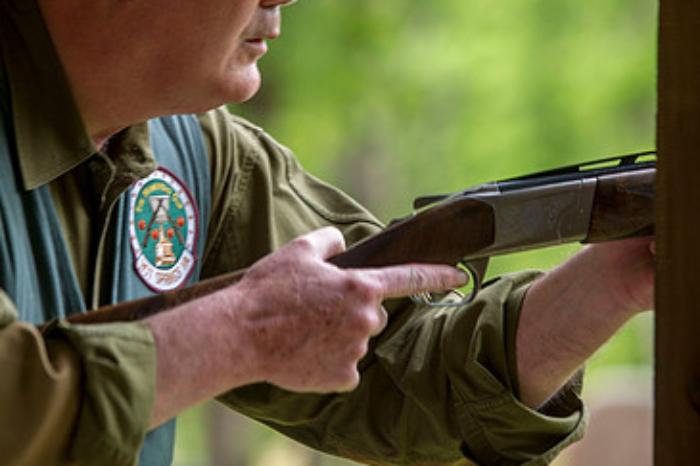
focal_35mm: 262
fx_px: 5092
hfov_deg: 7.9
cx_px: 224
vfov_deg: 5.2
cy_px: 113
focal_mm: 165
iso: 200
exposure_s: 1/80
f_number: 3.5
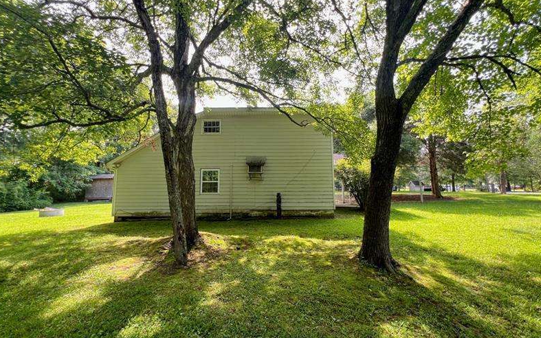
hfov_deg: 105.3
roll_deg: +0.3
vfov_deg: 78.6
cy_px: 170
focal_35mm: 14
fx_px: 206
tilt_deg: +6.1
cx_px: 267
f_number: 1.8
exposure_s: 1/99
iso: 64
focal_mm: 1.57
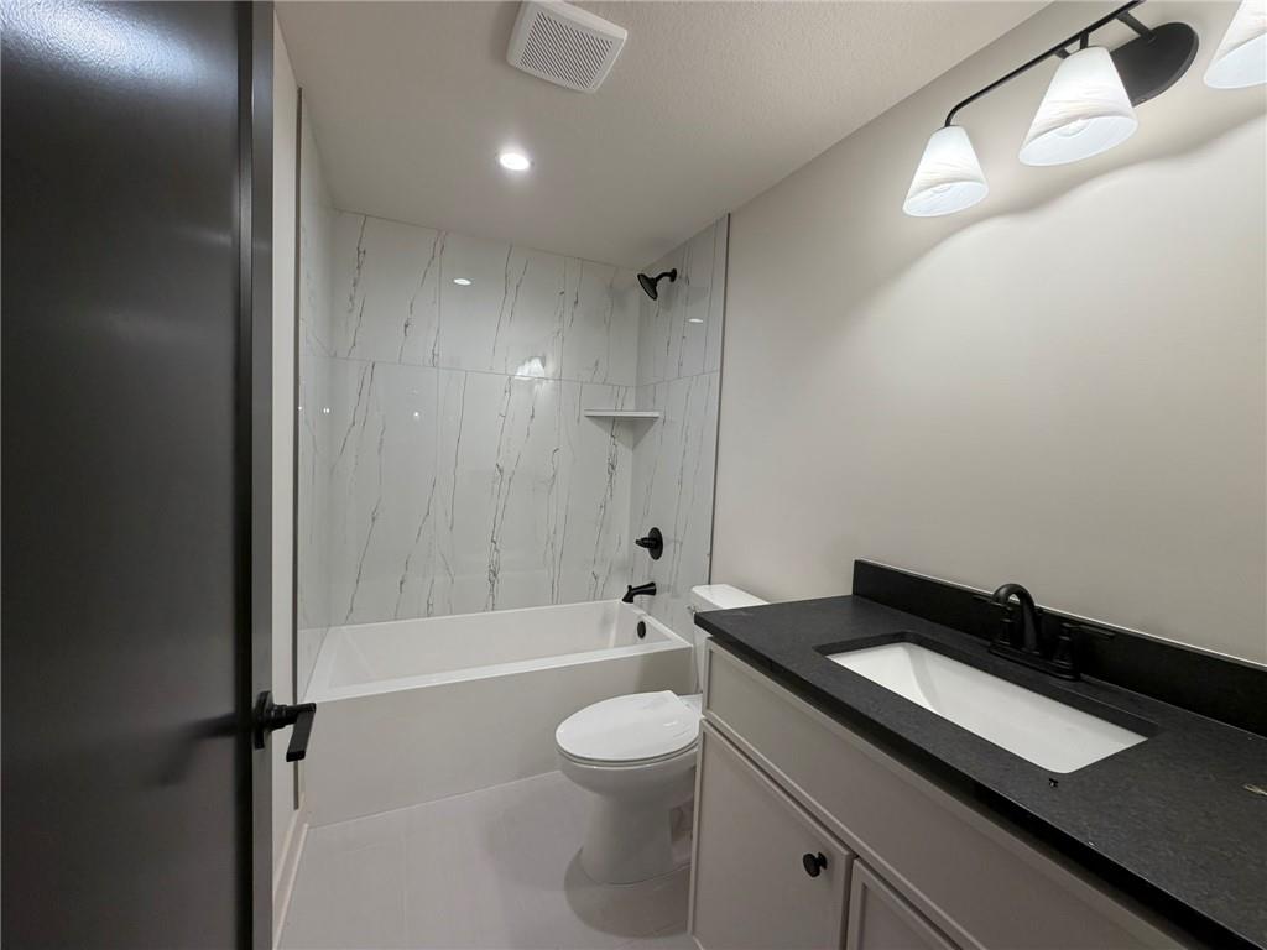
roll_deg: -1.8
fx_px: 512
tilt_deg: -2.7
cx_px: 634
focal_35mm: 14
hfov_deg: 102.1
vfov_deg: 85.7
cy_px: 475
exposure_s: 1/120
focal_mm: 2.22
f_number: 2.2
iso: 160
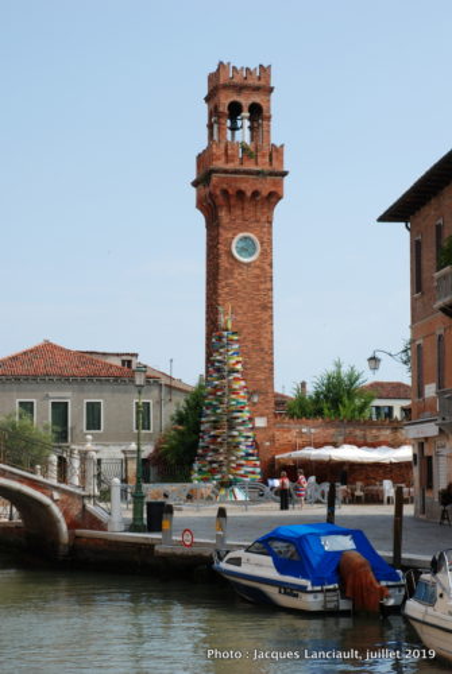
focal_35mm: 72
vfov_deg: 28.0
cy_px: 337
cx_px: 226
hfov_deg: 19.0
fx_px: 1351
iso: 100
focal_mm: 48
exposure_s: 1/100
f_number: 11
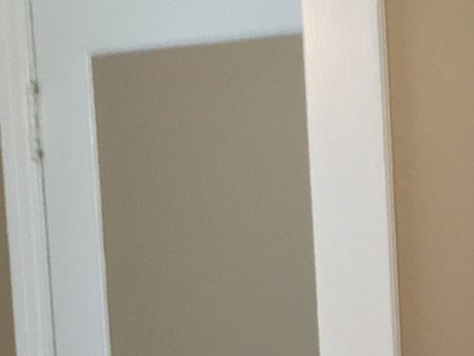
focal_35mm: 170
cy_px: 676
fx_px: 2328
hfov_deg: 11.3
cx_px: 658
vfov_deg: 8.4
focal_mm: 4.15
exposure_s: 1/30
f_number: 2.2
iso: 200
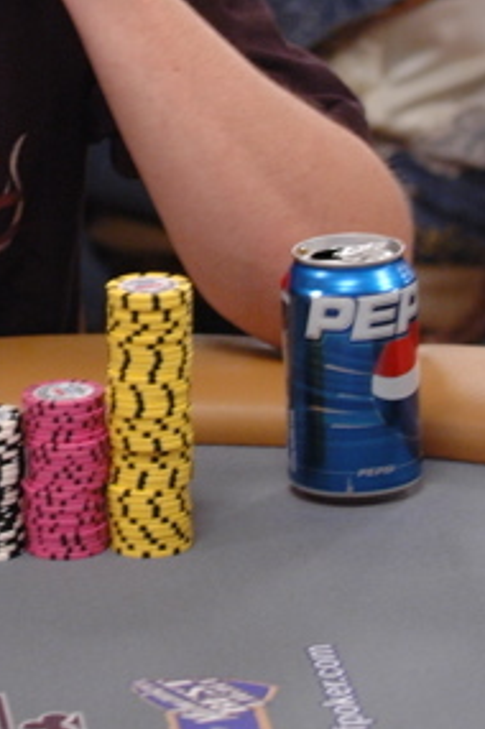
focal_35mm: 257
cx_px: -61
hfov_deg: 5.3
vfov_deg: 8.0
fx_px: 5206
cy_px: 175
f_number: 3.5
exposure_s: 1/30
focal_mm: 70
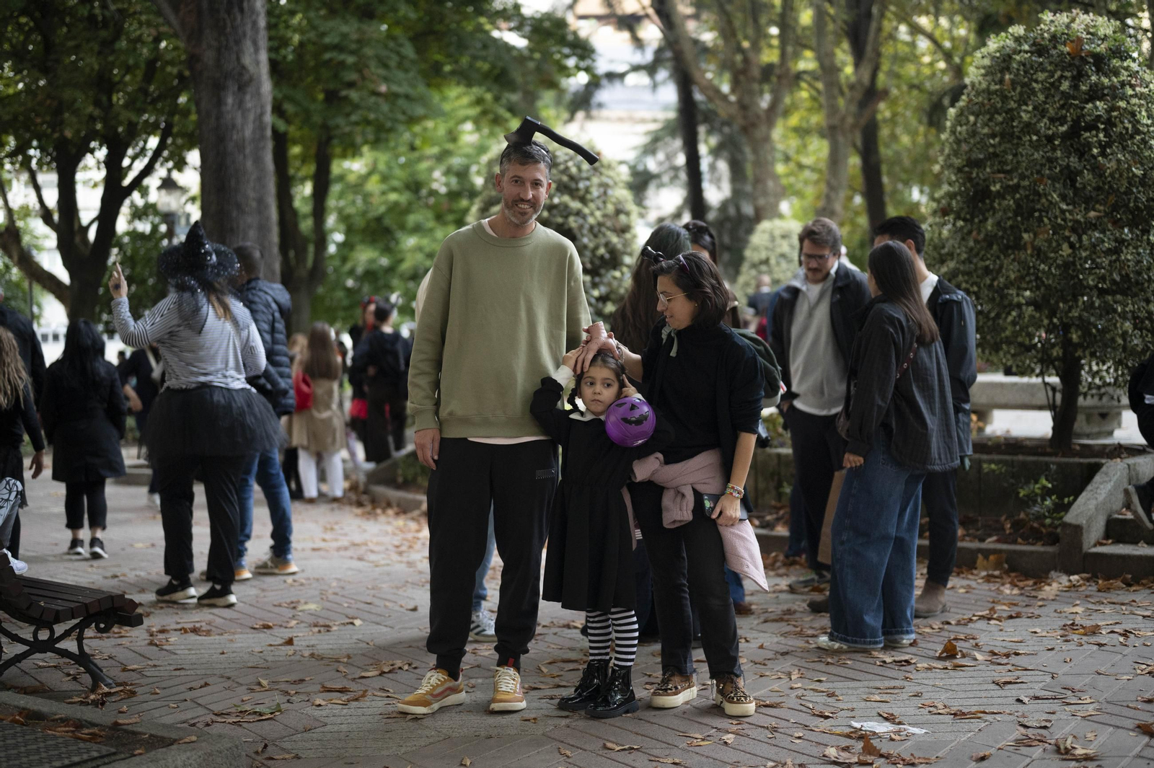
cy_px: 384
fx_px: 1602
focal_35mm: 50
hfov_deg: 39.6
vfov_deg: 27.0
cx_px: 577
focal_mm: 50
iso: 2500
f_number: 1.8
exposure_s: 1/320
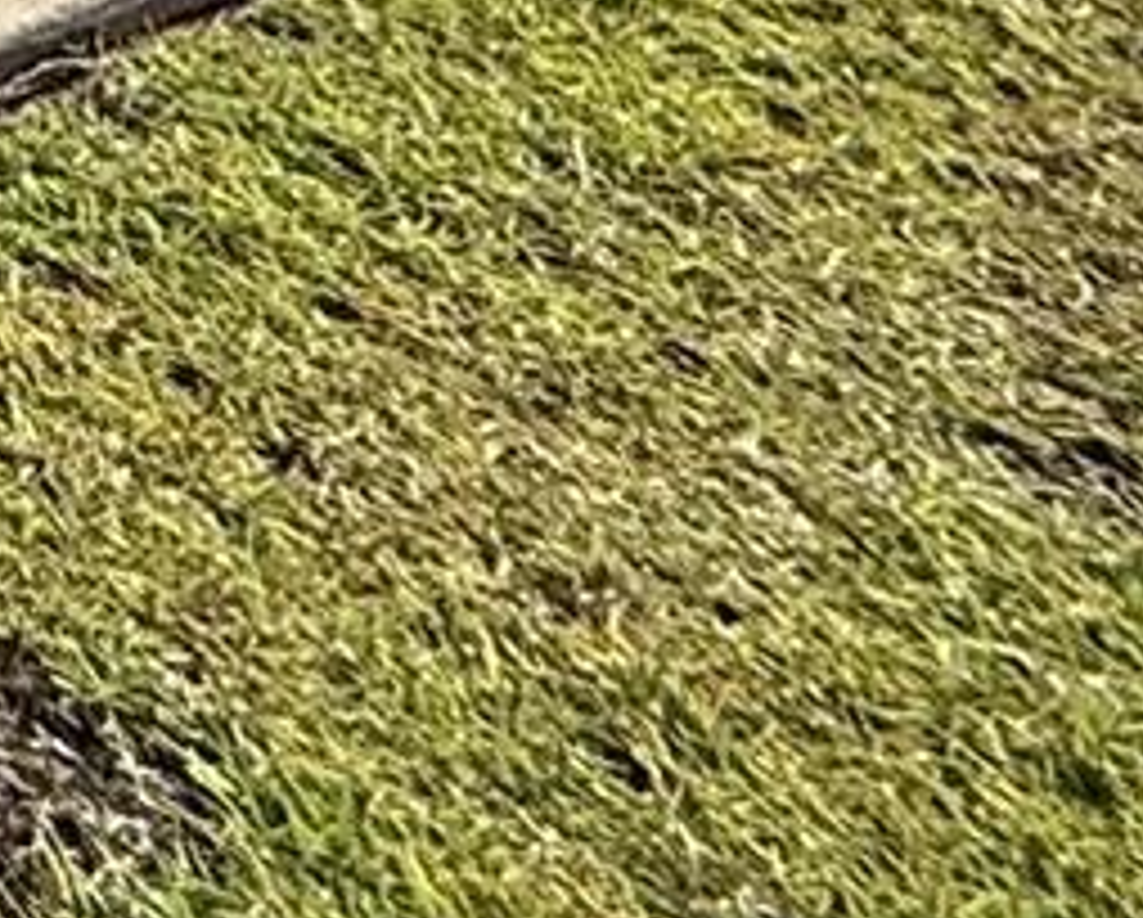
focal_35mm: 110
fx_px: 3727
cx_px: -2808
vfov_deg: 9.9
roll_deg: +0.4
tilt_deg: -0.8
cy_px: -1984
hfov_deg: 9.7
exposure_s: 1/751
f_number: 2.2
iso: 50
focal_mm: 2.22
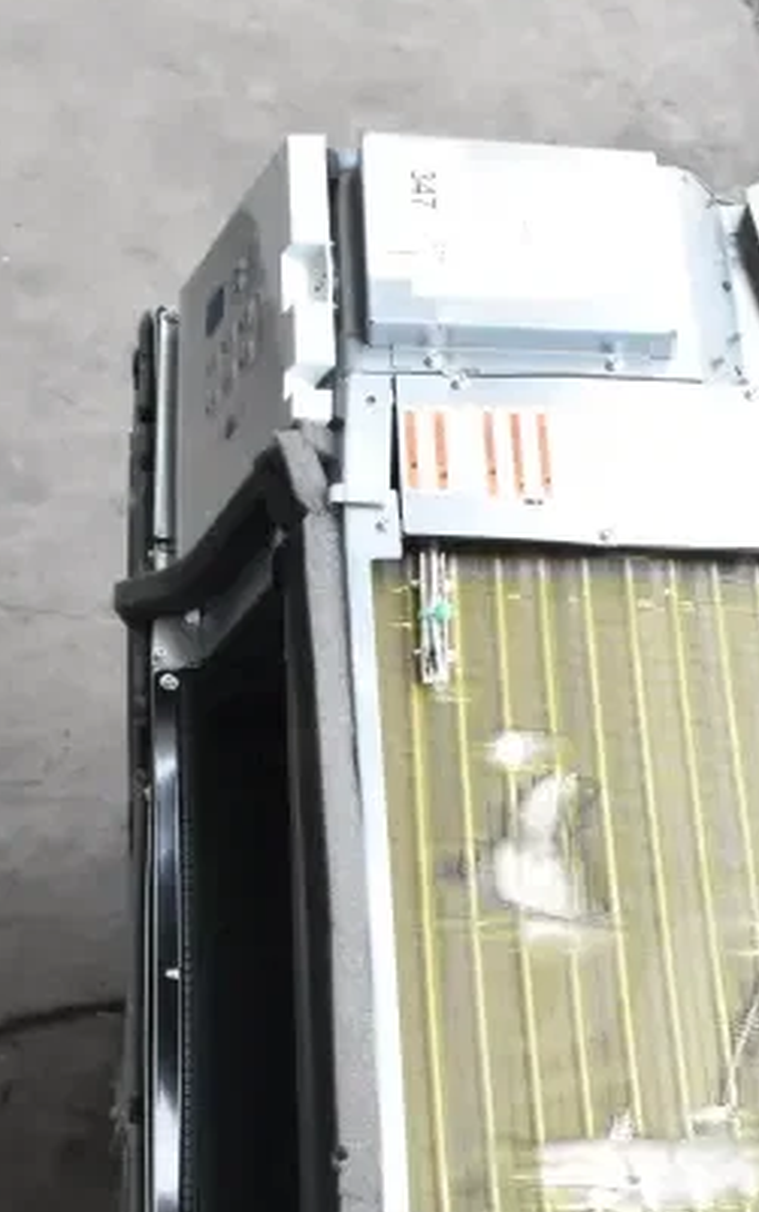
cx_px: 705
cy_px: 1120
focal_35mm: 87
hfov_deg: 14.8
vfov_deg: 23.1
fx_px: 2882
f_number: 13
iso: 6400
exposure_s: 1/500
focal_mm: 25
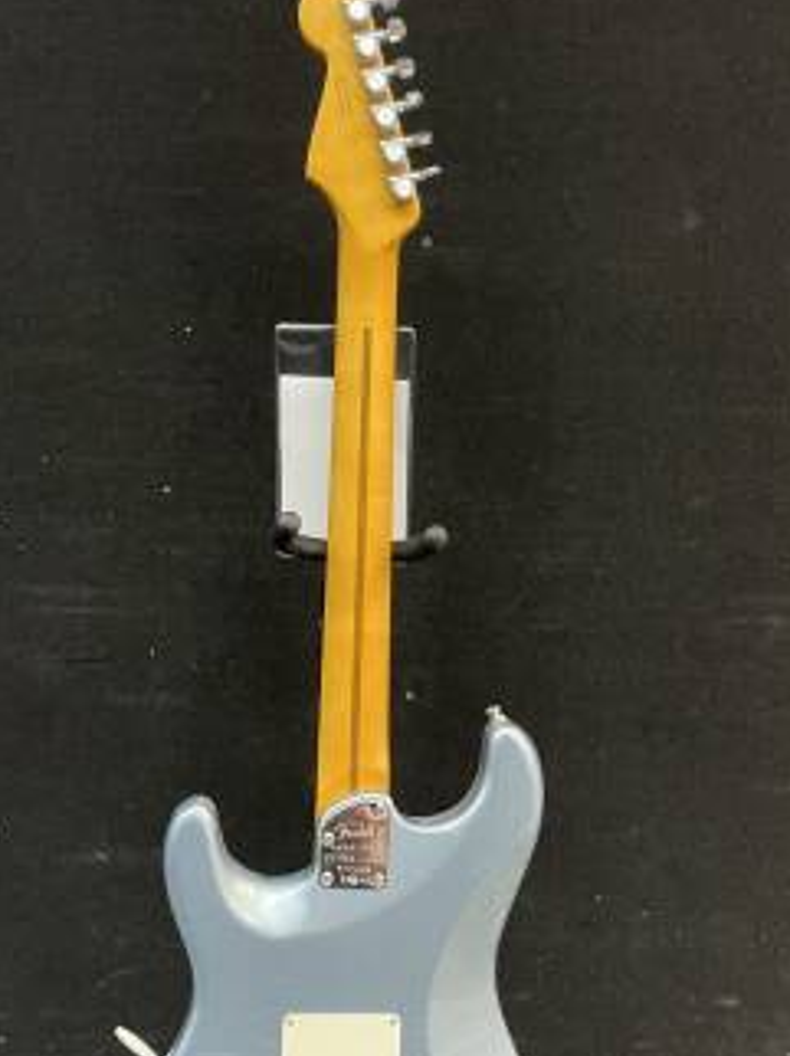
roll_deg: -2.2
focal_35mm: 42
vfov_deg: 44.4
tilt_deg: -14.6
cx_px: 364
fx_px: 1280
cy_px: 672
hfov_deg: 34.3
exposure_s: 1/60
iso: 200
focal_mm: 4.2
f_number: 1.6
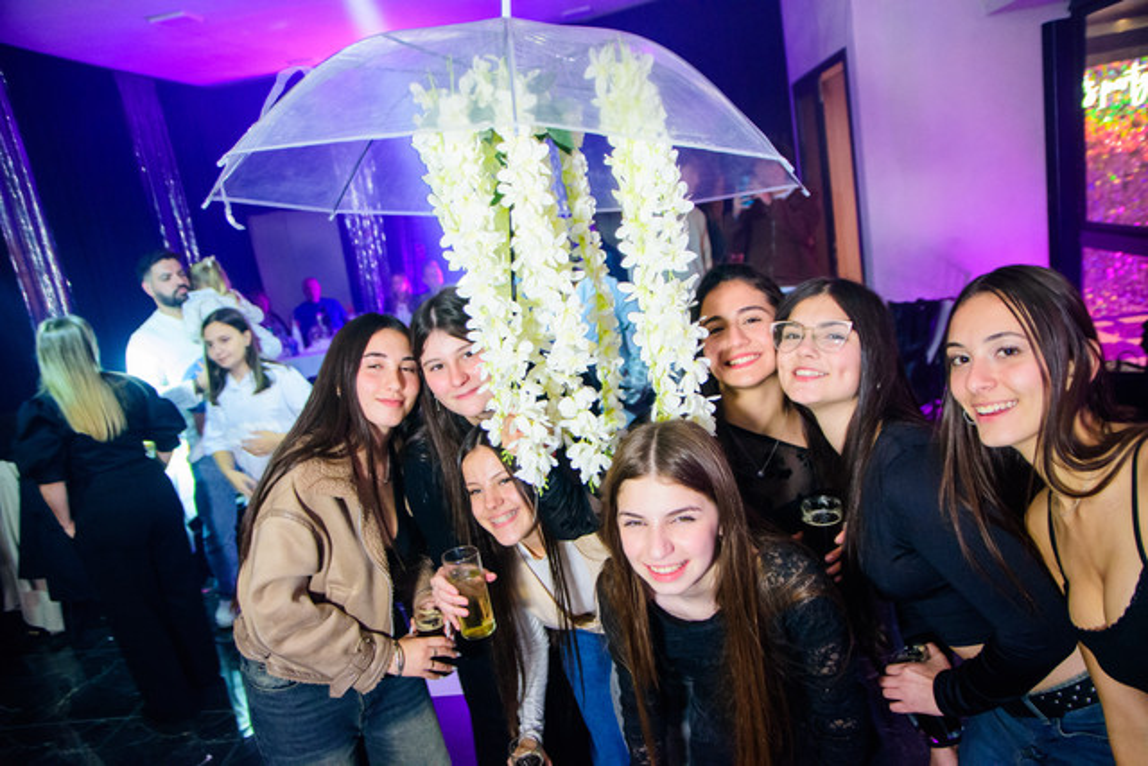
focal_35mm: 26
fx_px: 813
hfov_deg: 70.4
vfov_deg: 50.4
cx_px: 574
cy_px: 383
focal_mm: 17
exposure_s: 1/60
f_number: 2.8
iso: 2500
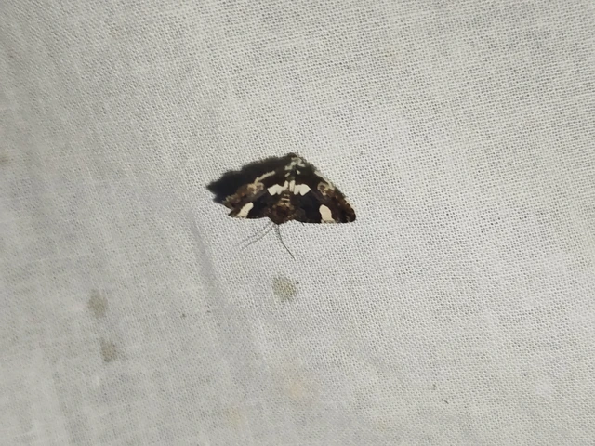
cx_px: 298
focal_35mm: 55
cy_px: 223
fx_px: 945
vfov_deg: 26.6
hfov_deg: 34.9
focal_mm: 5.31
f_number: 1.7
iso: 125
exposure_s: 1/50
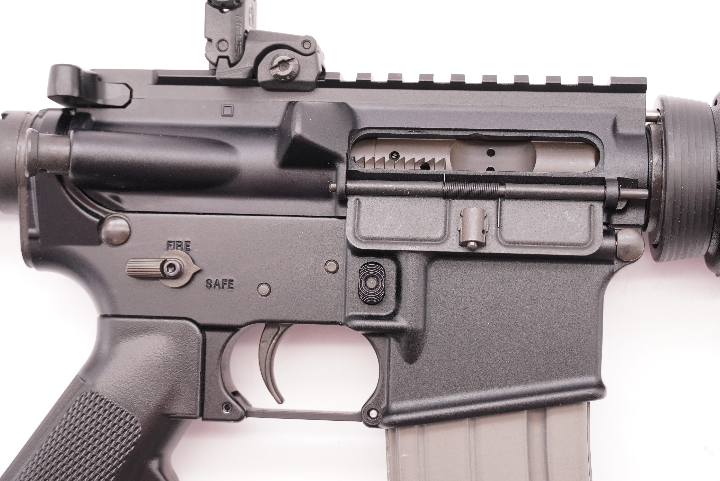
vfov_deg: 21.6
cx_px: 360
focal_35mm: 63
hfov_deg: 31.9
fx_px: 1261
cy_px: 240
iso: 1000
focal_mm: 42
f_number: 5.6
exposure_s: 1/125
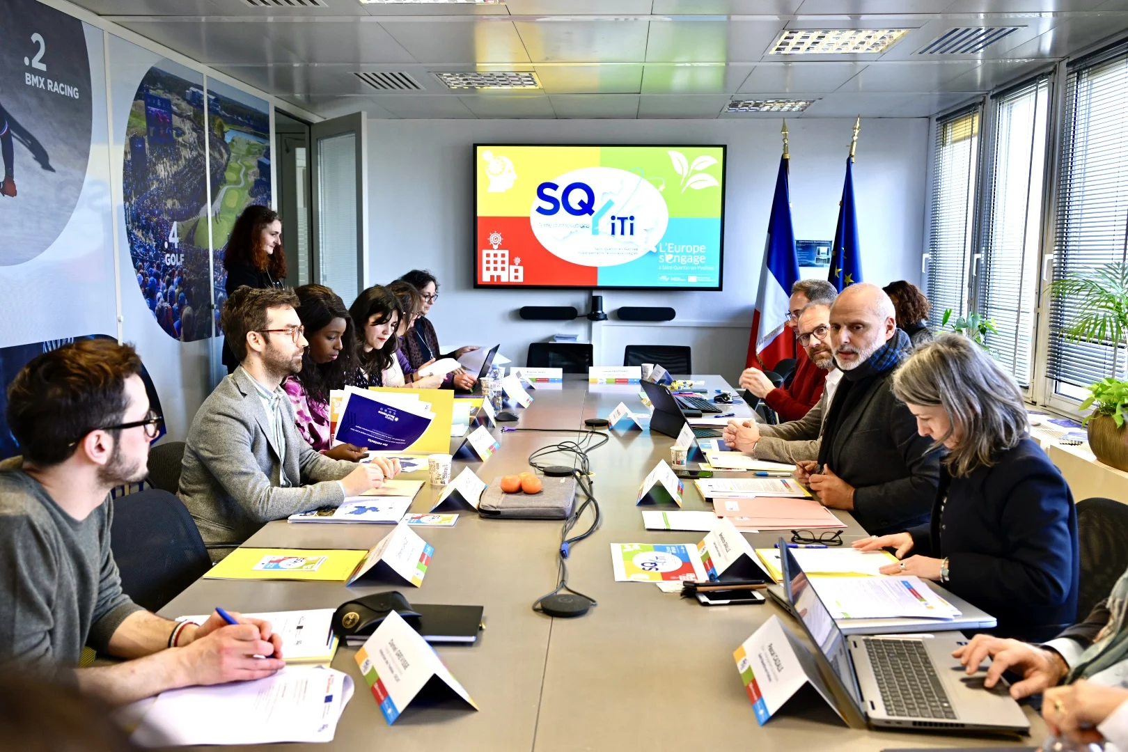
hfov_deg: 58.7
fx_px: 1003
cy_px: 376
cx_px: 564
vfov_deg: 41.1
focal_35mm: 32
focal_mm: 32
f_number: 4.5
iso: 800
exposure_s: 1/100
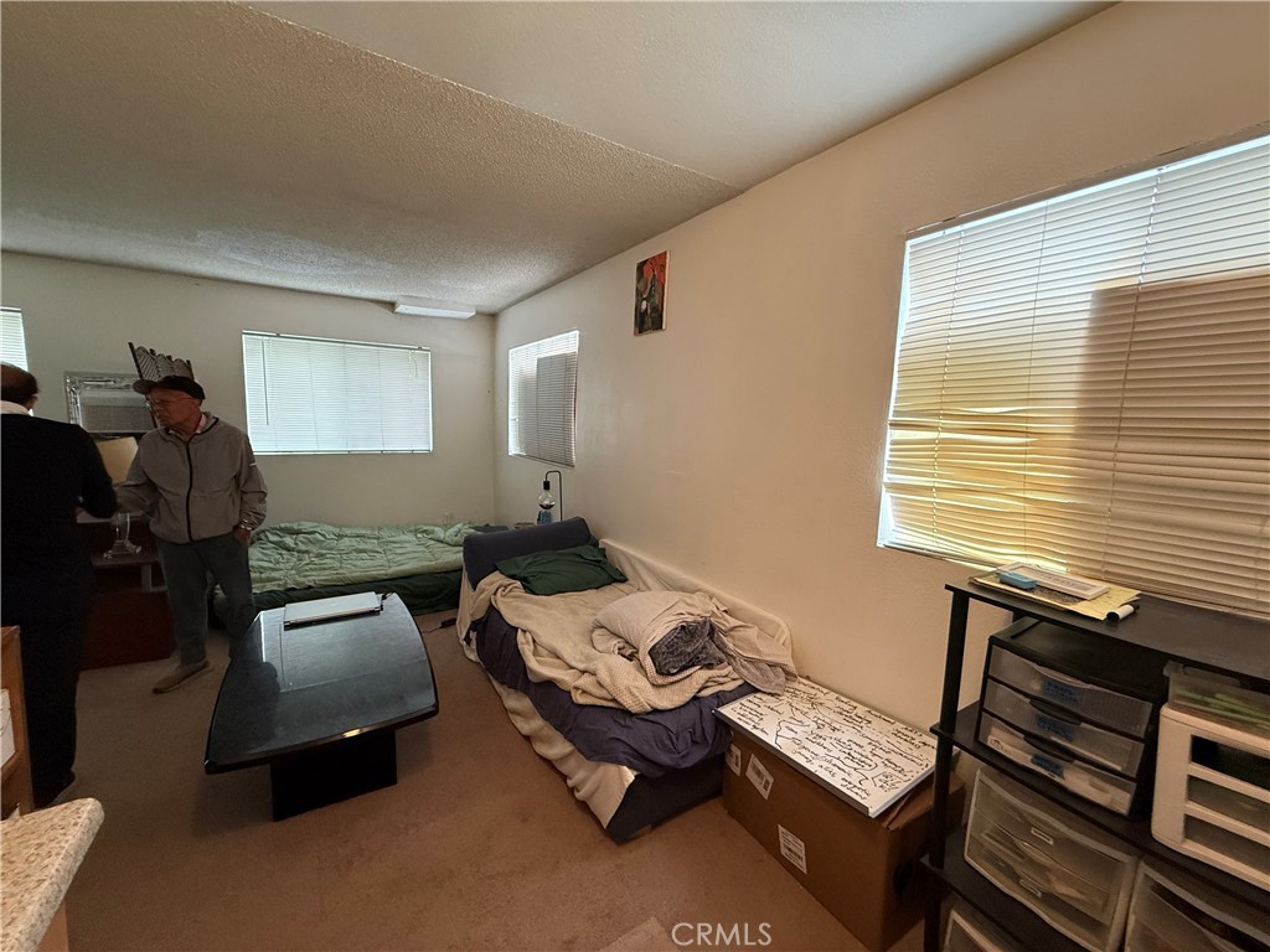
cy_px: 476
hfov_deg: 102.1
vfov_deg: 85.7
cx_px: 635
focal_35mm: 14
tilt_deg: -6.1
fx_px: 514
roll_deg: -2.4
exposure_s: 1/60
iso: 320
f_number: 2.2
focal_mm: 2.22
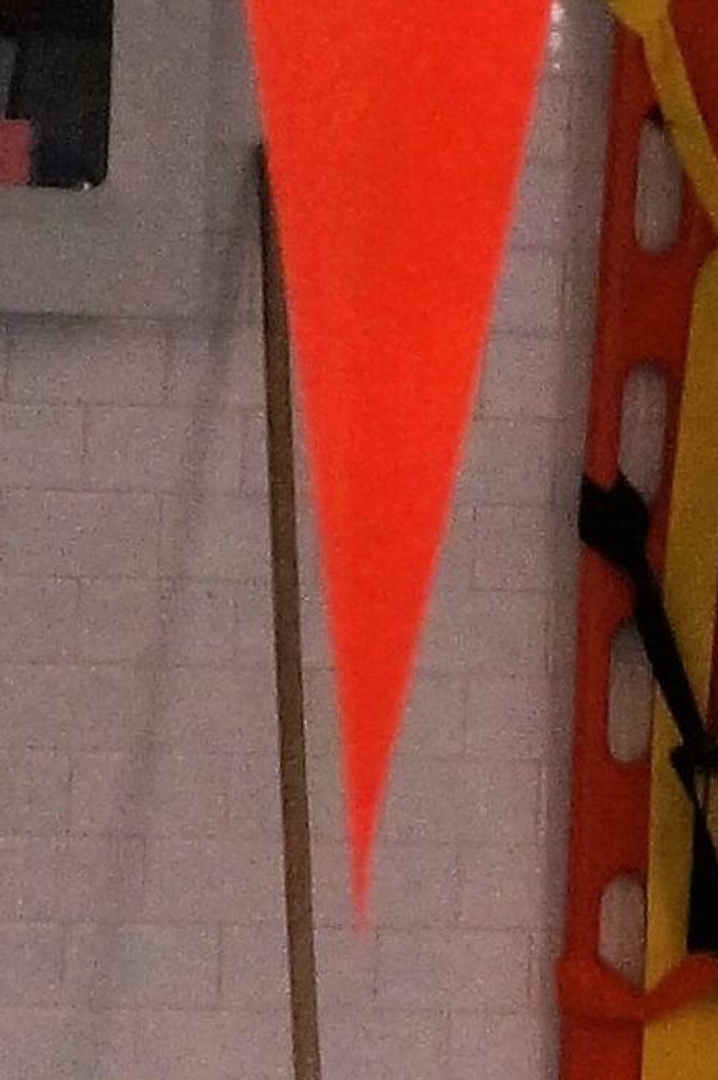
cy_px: 2516
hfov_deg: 3.9
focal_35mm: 355
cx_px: 538
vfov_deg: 5.6
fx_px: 10642
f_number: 5.6
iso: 1600
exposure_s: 1/160
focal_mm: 36
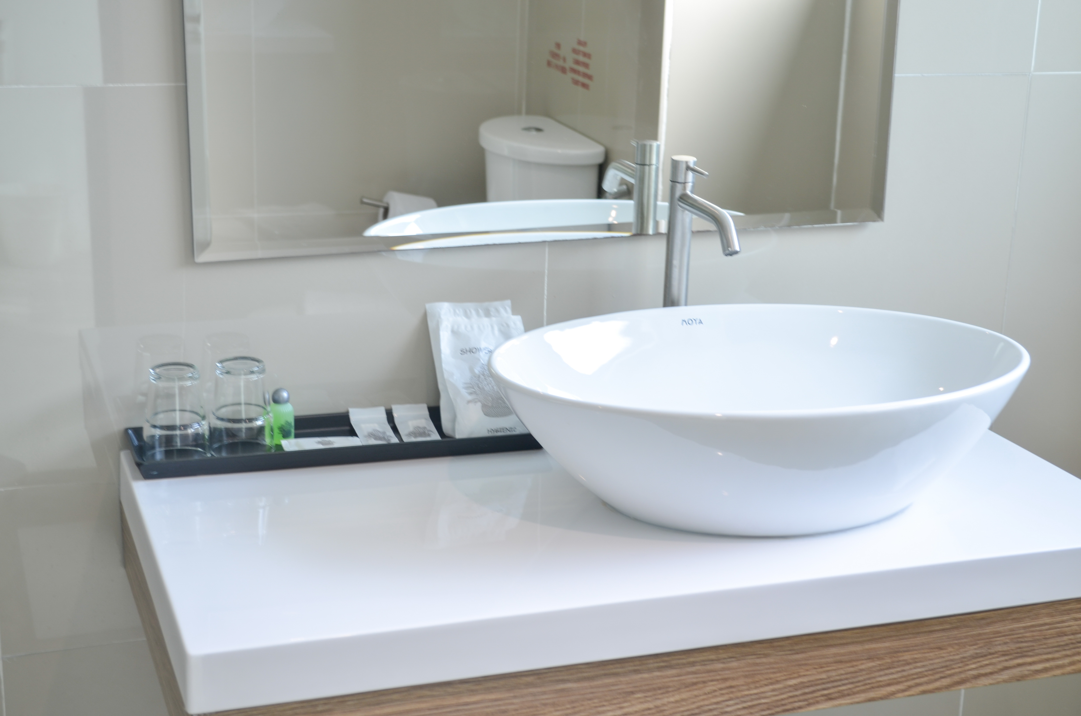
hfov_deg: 35.1
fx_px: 1708
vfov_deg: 23.7
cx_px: 540
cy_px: 358
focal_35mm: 57
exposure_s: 1/6
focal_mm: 38
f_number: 5
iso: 100
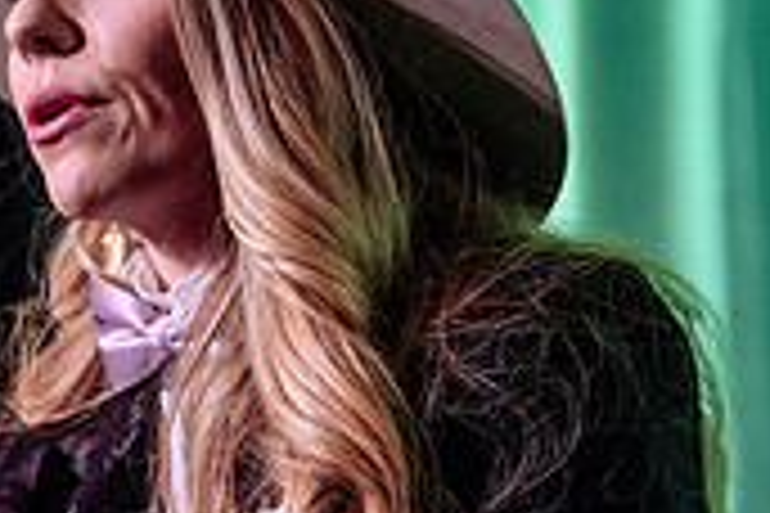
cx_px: -406
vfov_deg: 3.9
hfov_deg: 5.7
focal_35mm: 357
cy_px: 262
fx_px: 7635
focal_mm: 95
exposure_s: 1/250
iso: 1250
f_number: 2.8
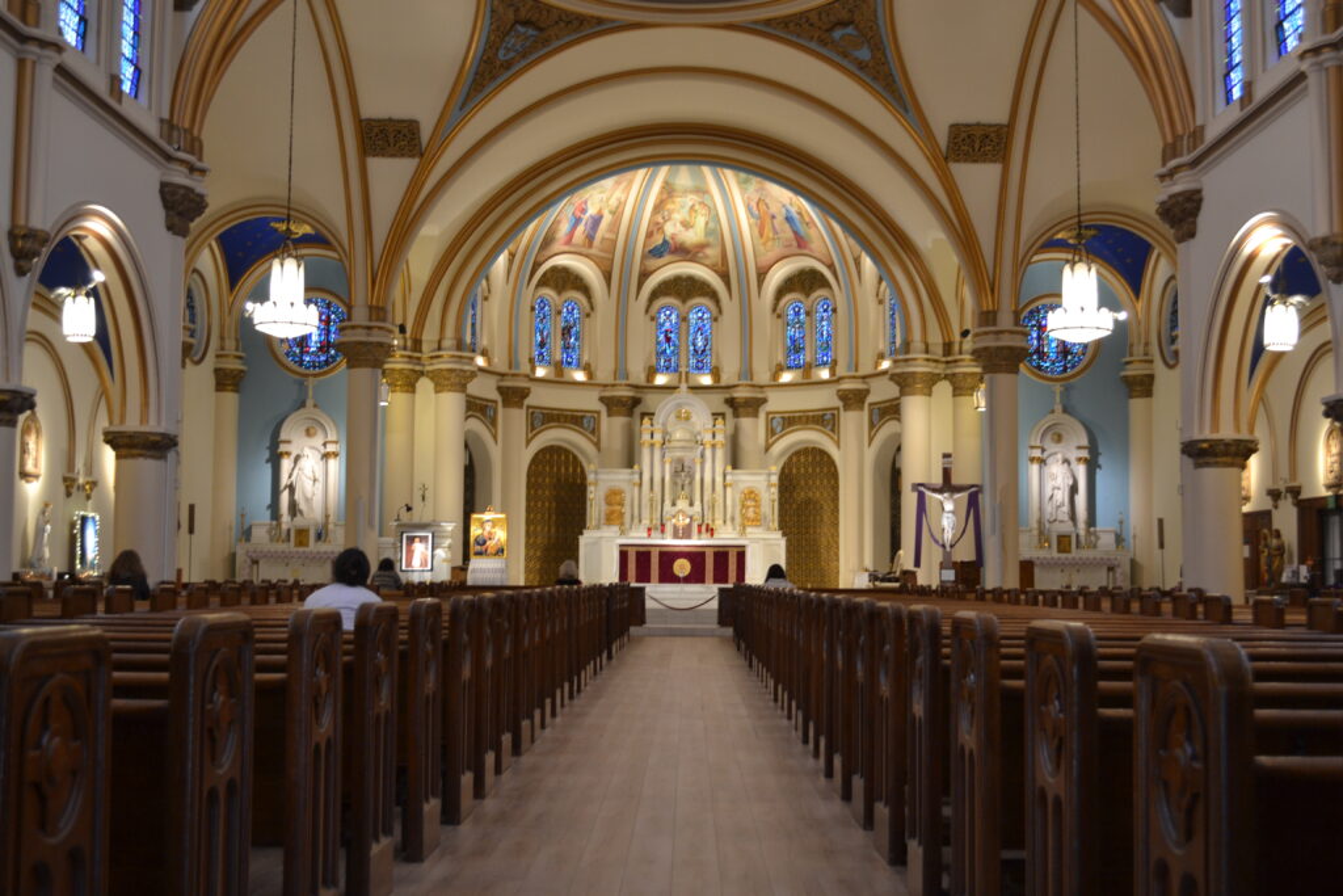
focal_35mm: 42
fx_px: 1567
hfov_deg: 46.4
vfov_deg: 31.9
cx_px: 672
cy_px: 448
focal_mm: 28
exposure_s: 1/15
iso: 560
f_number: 4.5
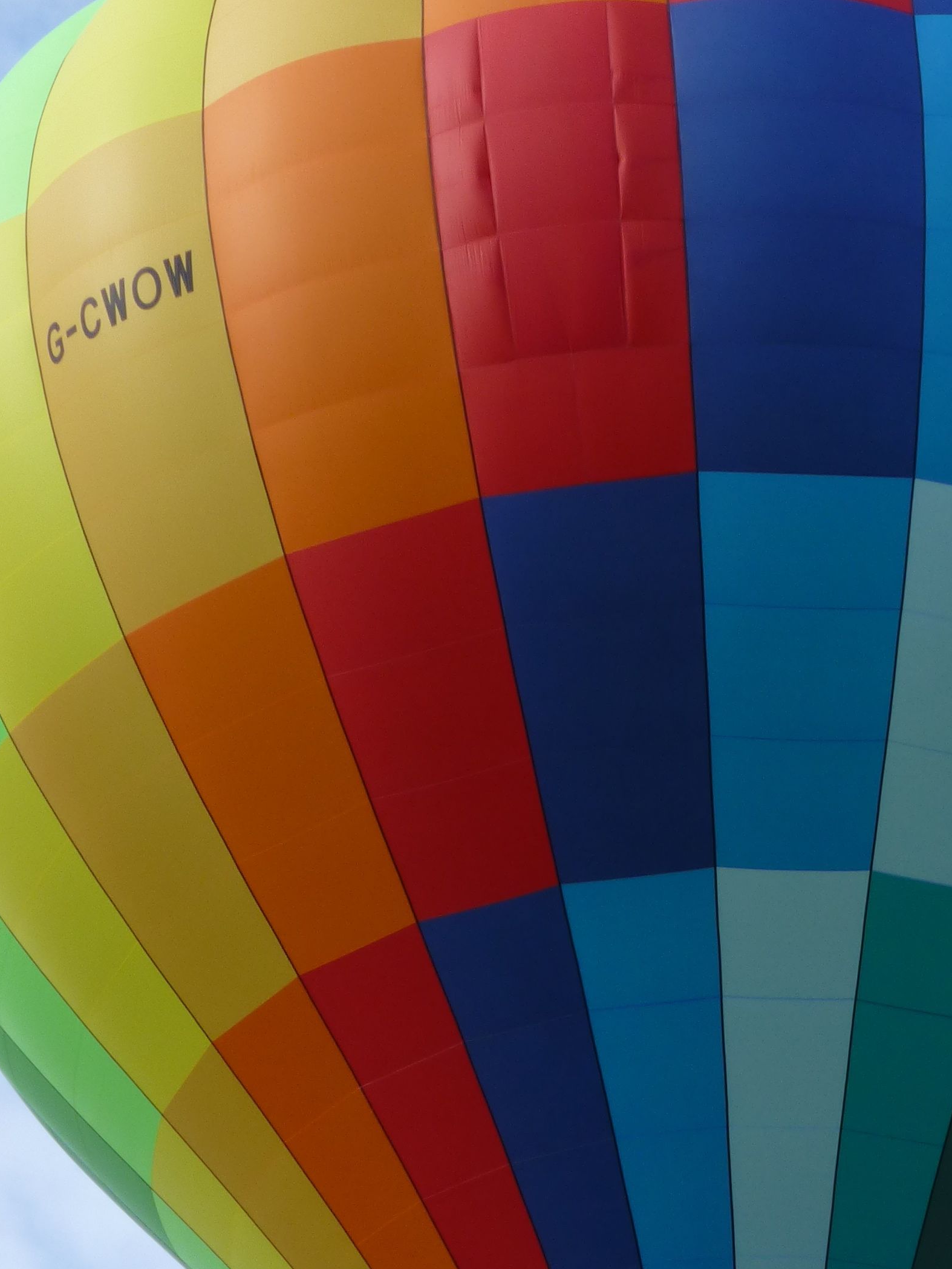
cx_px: 579
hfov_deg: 8.5
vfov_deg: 11.3
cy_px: 910
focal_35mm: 175
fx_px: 6416
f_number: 5.2
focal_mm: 15.1
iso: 100
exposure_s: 1/250
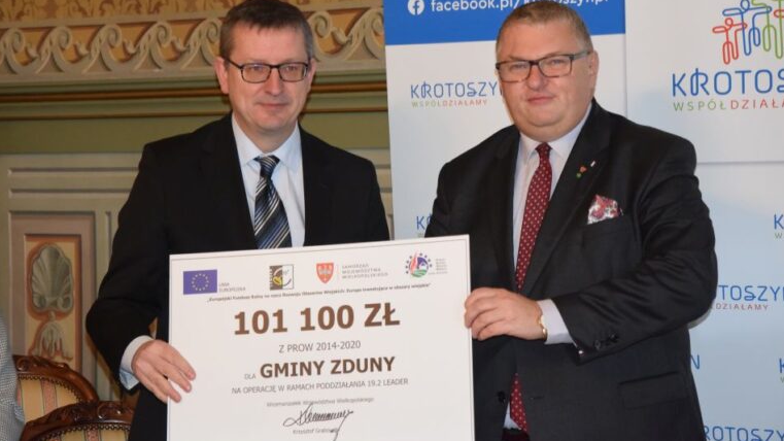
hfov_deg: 19.3
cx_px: 395
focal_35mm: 111
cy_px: 208
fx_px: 2307
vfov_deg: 10.9
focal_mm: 70
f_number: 5.3
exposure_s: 1/60
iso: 2800
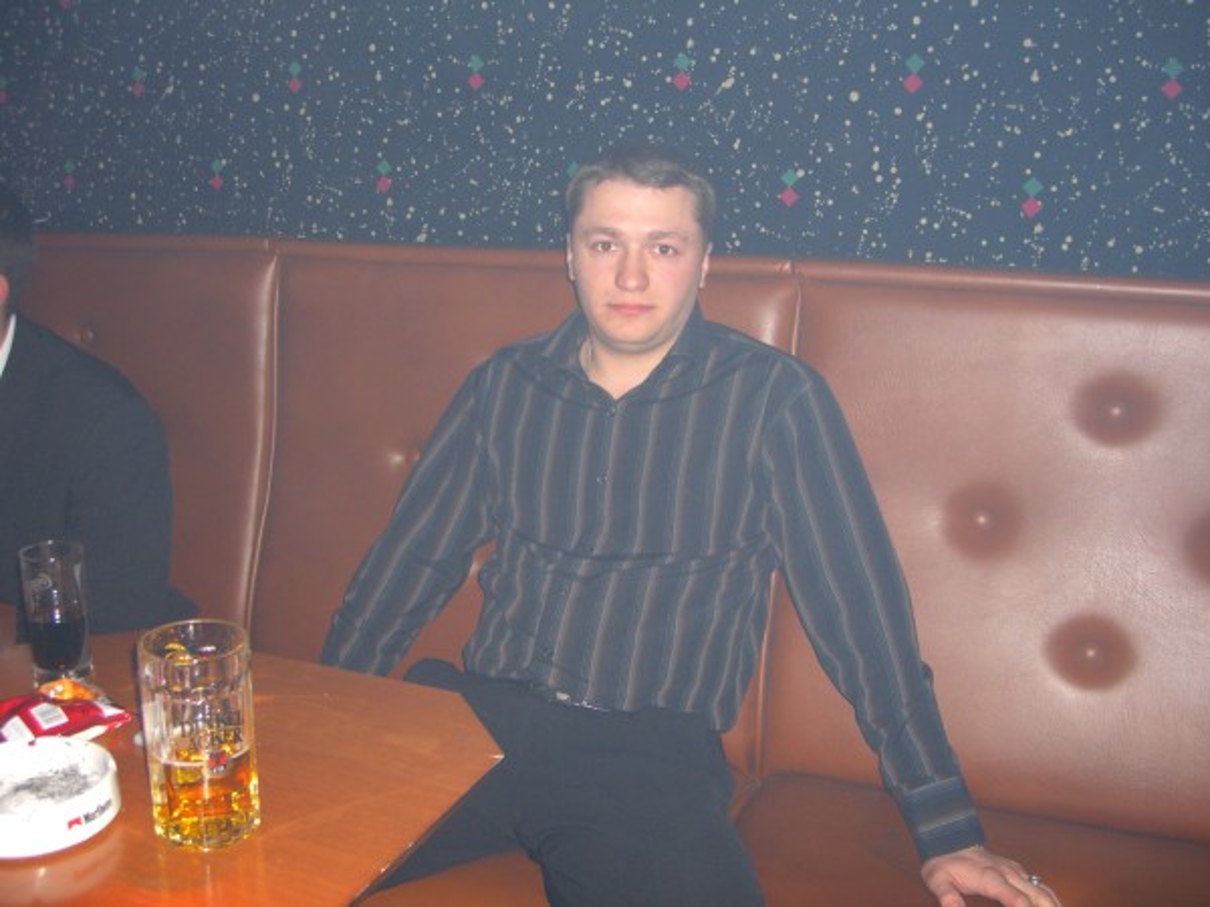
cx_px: 605
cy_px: 454
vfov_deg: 37.7
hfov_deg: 49.0
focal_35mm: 38
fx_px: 1328
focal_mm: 7.9
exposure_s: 1/60
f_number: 2.8
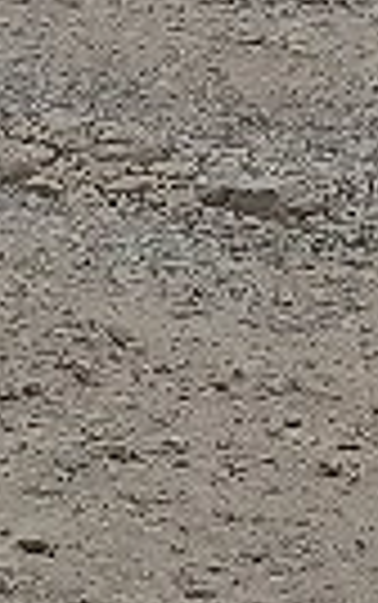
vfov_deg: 9.7
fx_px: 3372
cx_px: -144
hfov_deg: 6.4
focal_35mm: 205
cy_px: -482
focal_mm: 3.98
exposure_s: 1/345
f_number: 1.8
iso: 20
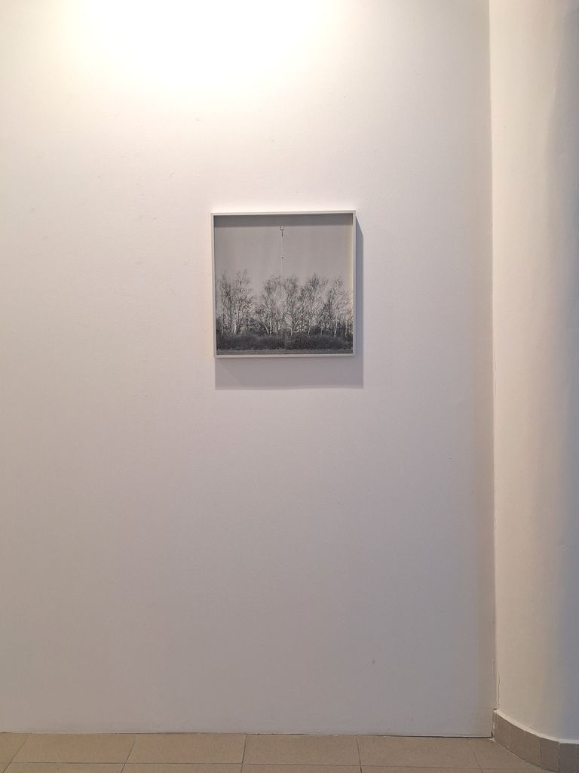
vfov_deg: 73.9
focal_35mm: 23
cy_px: 386
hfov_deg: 58.9
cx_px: 290
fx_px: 513
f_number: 1.8
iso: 200
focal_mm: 5.54
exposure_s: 1/50
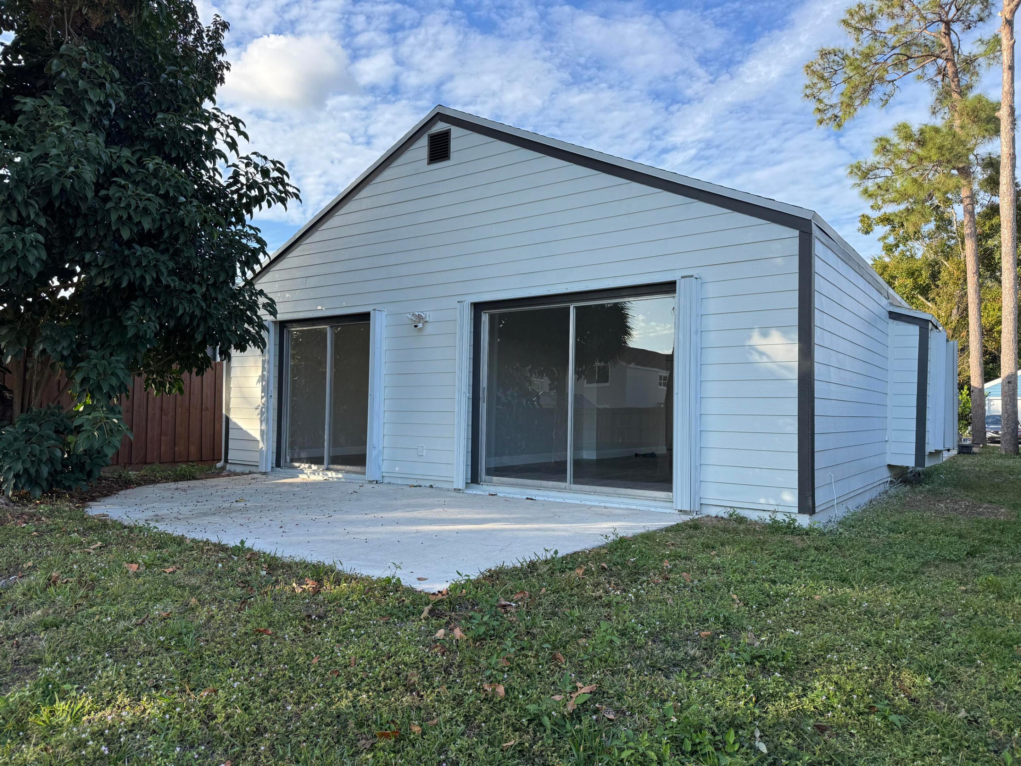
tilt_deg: +1.9
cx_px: 510
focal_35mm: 24
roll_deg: -0.2
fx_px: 708
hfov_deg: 71.6
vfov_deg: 56.8
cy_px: 383
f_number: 1.78
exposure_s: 1/1395
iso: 80
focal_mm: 6.76
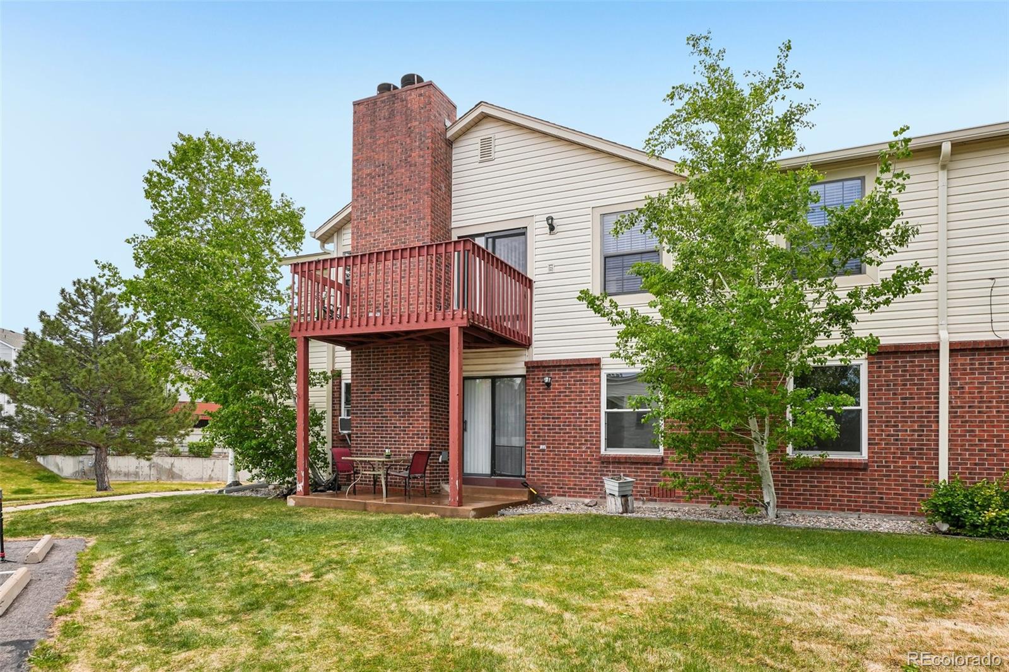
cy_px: 336
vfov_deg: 59.5
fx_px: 588
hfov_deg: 81.2
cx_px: 504
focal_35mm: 21
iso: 100
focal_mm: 14
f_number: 8
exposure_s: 1/250
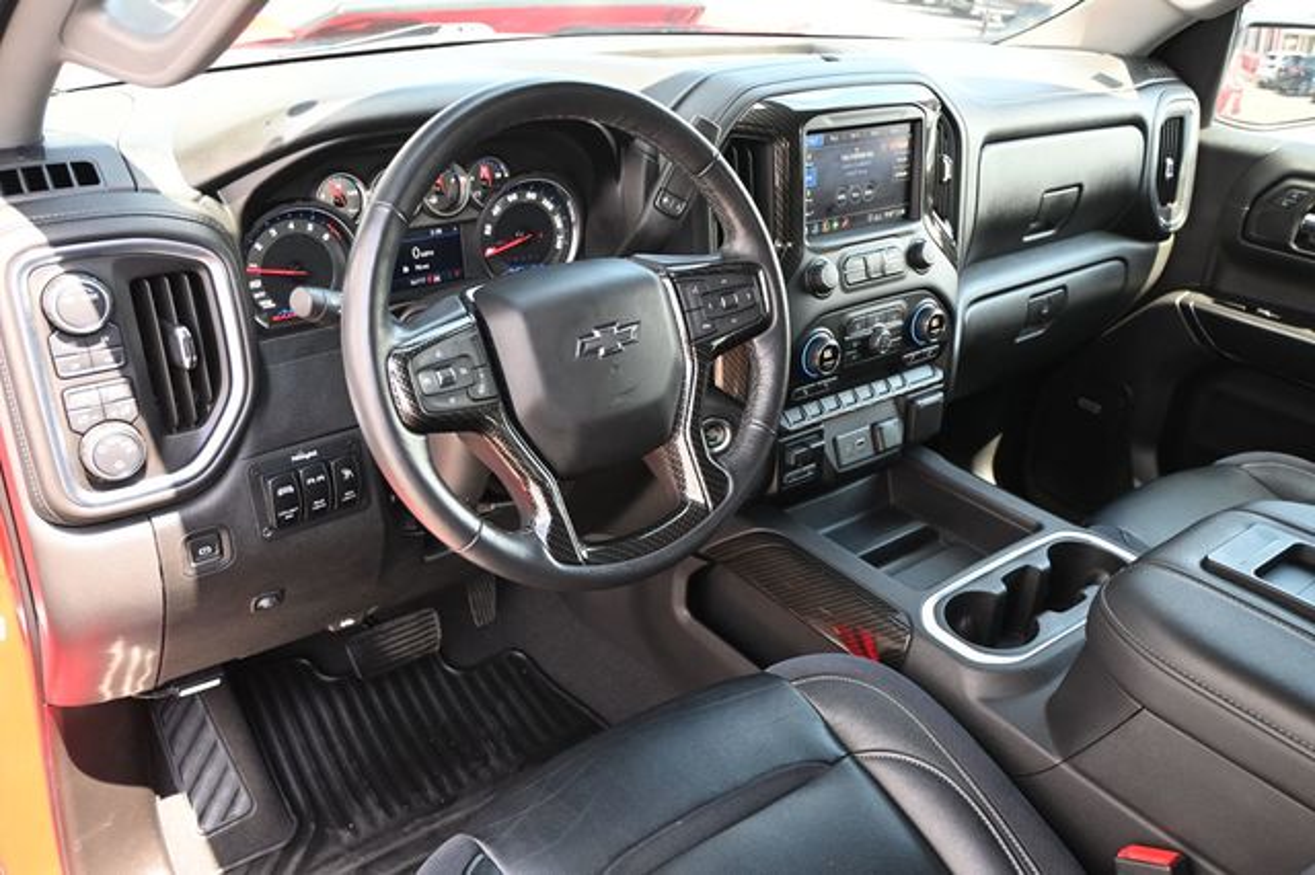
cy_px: 438
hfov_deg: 63.2
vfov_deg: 44.6
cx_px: 658
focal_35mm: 29
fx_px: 1068
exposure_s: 1/125
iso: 720
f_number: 3.8
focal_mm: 19.5
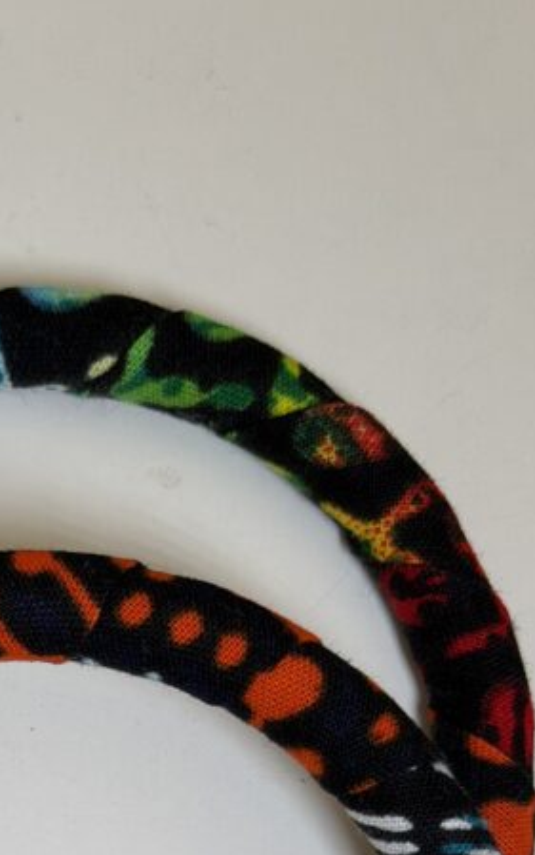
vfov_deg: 17.4
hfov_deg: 11.3
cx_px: 91
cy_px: 939
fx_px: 2704
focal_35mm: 116
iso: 64
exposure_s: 1/248
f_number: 1.78
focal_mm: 6.76
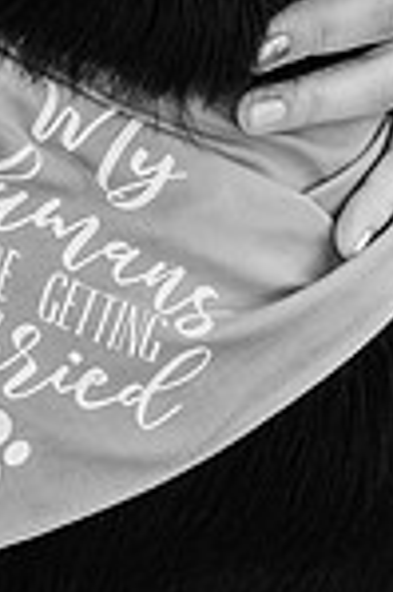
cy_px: 64
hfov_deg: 5.3
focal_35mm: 257
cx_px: 335
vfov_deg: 8.0
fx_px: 4218
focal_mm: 85
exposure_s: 1/250
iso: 400
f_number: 4.5
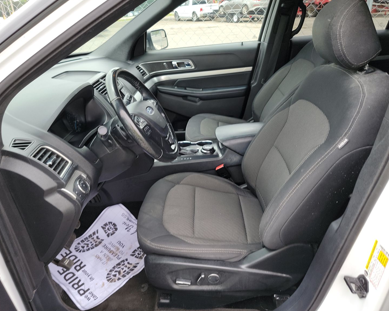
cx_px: 186
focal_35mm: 26
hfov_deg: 66.0
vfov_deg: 54.9
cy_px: 151
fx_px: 299
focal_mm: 6.7
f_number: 1.8
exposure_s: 1/119
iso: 58
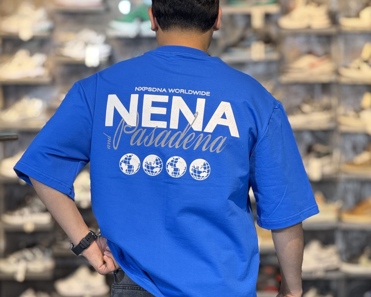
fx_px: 1724
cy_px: 168
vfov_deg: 9.8
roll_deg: -0.2
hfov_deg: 12.3
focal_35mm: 157
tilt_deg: -2.1
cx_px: 185
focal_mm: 15.66
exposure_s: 1/100
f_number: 2.8
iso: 200
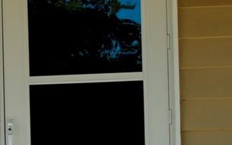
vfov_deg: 6.0
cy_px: 174
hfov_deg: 9.6
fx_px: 1373
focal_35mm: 217
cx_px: 27
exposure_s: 1/200
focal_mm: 42
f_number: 7.1
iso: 100
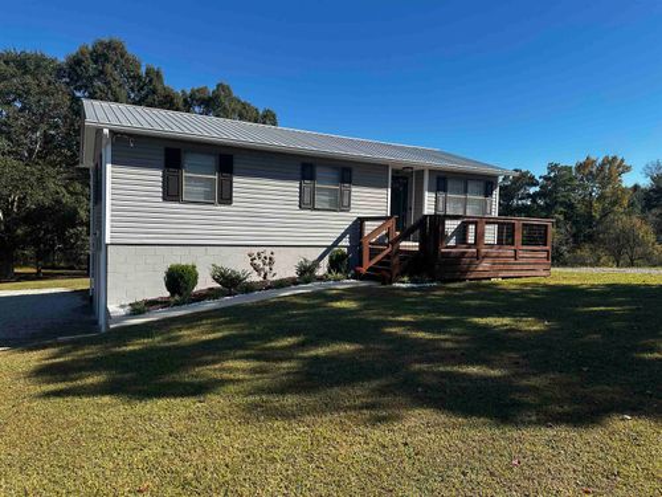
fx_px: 459
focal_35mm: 24
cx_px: 331
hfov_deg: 71.6
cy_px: 248
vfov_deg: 56.8
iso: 80
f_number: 1.78
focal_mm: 6.86
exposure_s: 1/2967
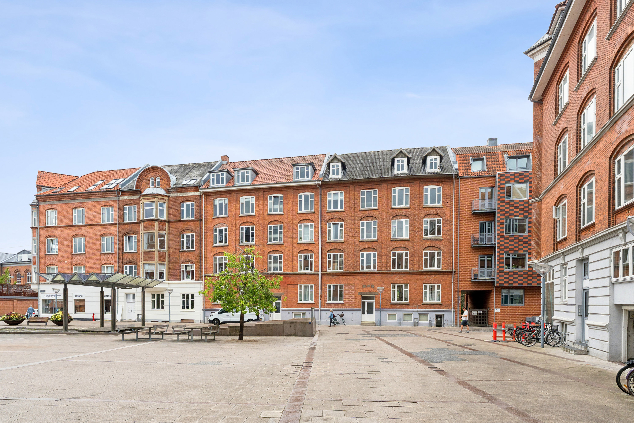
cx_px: 317
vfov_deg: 67.4
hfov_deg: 90.0
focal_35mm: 18
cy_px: 212
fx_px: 317
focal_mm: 18
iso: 800
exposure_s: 1/400
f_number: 8
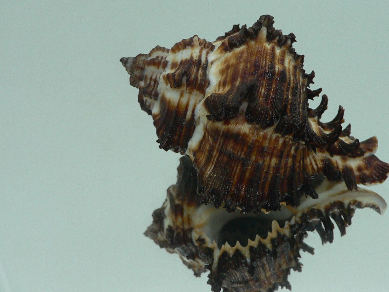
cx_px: 250
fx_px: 528
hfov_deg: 40.1
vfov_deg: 30.9
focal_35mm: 47
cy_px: 130
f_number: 2.8
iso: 100
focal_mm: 4.6
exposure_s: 1/60
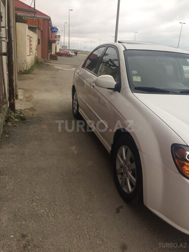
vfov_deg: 61.7
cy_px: 126
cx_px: 94
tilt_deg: -20.0
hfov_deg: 48.2
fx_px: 211
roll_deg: -4.9
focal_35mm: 29
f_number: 2.2
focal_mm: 4.15
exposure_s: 1/114
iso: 32
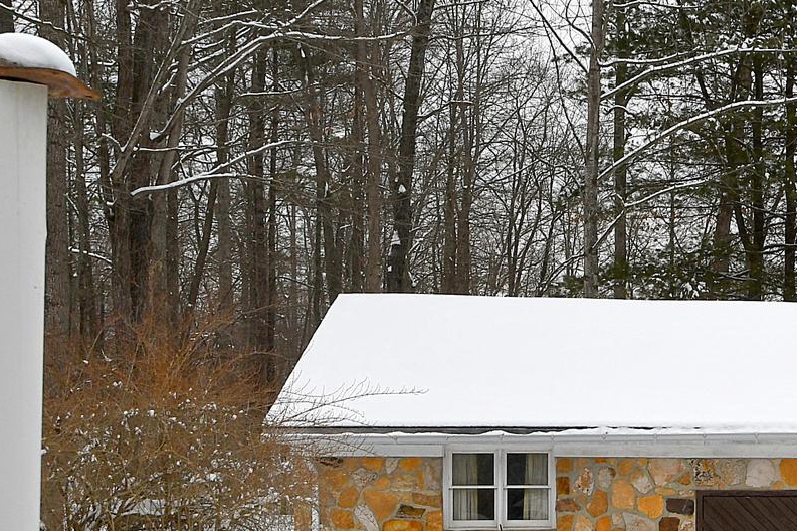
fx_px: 2058
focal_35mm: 93
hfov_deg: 20.6
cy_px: 461
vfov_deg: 14.6
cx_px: 945
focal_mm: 24
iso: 100
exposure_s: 1/400
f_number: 10
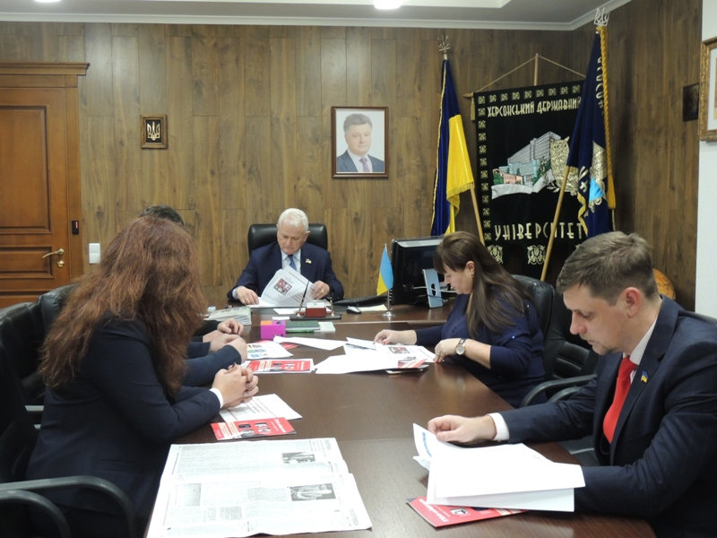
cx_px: 358
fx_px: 829
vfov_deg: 36.0
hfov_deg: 46.8
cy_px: 269
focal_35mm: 40
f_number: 3.3
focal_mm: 7.1
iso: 400
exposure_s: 1/13
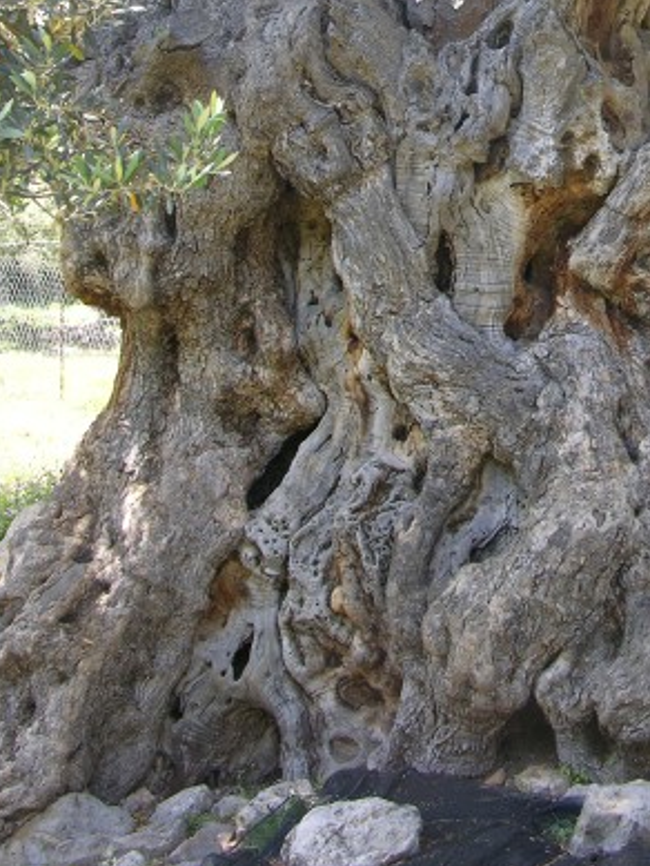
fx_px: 1827
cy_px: 45
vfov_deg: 25.6
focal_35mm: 73
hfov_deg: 19.8
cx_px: 581
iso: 50
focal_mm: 9.5
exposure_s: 1/72.3
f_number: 3.6
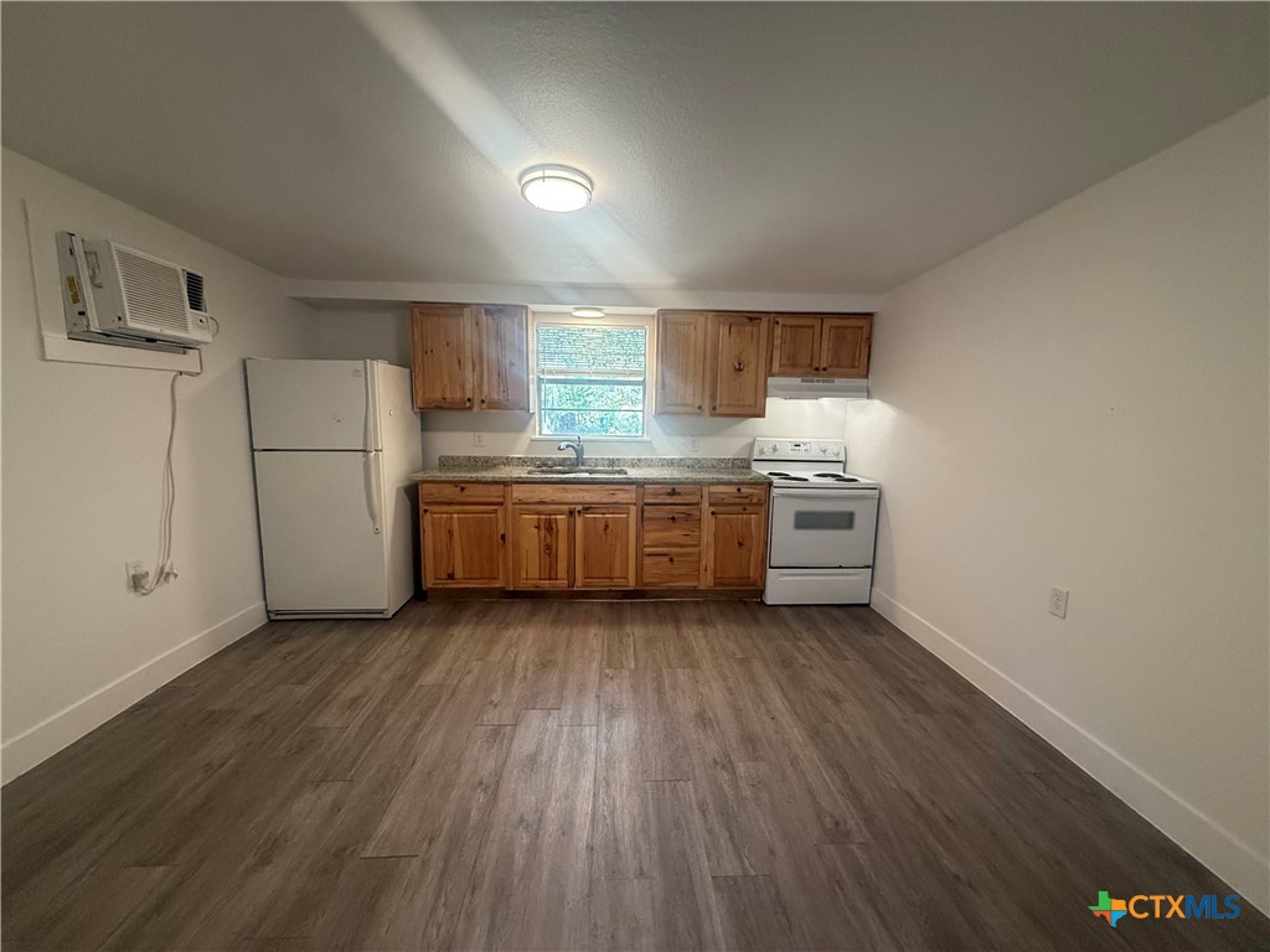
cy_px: 476
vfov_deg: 85.7
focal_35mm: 14
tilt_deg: -7.0
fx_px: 514
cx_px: 635
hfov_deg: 102.1
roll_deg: -1.1
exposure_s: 1/120
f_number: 2.2
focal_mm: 2.22
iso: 500
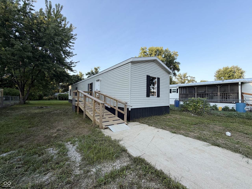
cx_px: 126
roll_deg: -0.7
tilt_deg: +1.5
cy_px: 94
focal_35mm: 14
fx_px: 102
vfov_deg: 85.7
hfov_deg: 102.1
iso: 64
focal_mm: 2.22
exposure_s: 1/502
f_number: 2.2
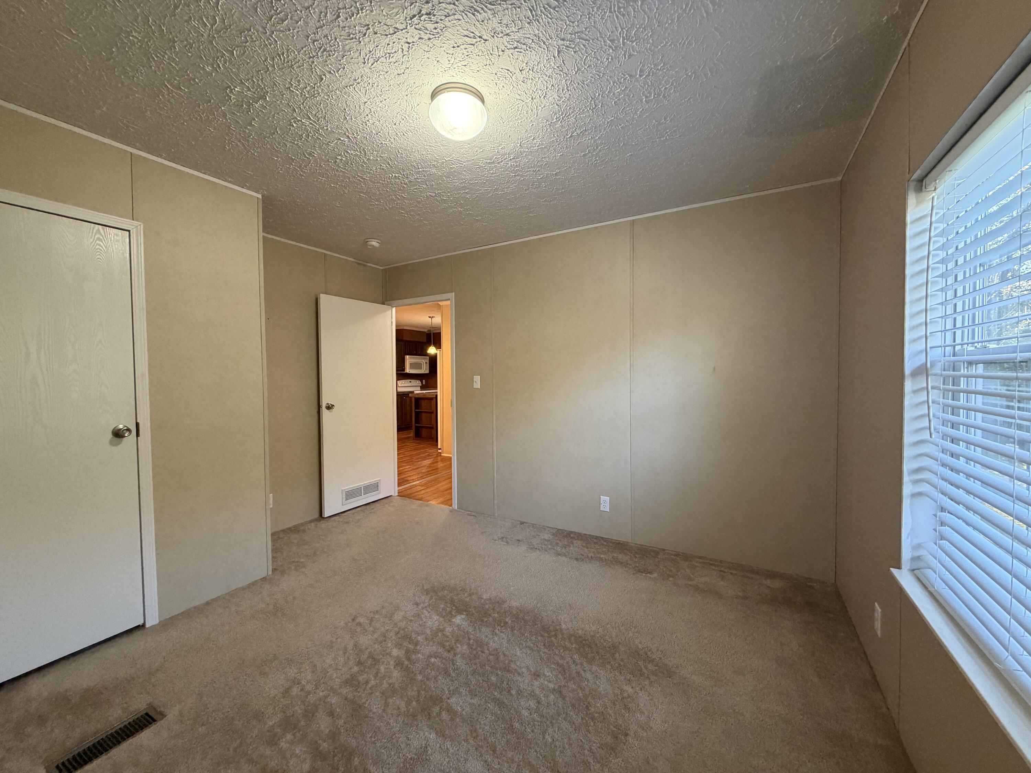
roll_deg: +0.2
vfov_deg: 85.7
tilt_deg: -2.1
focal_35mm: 14
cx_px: 516
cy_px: 386
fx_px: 417
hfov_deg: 102.1
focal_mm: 2.22
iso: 320
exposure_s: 1/60
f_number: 2.2
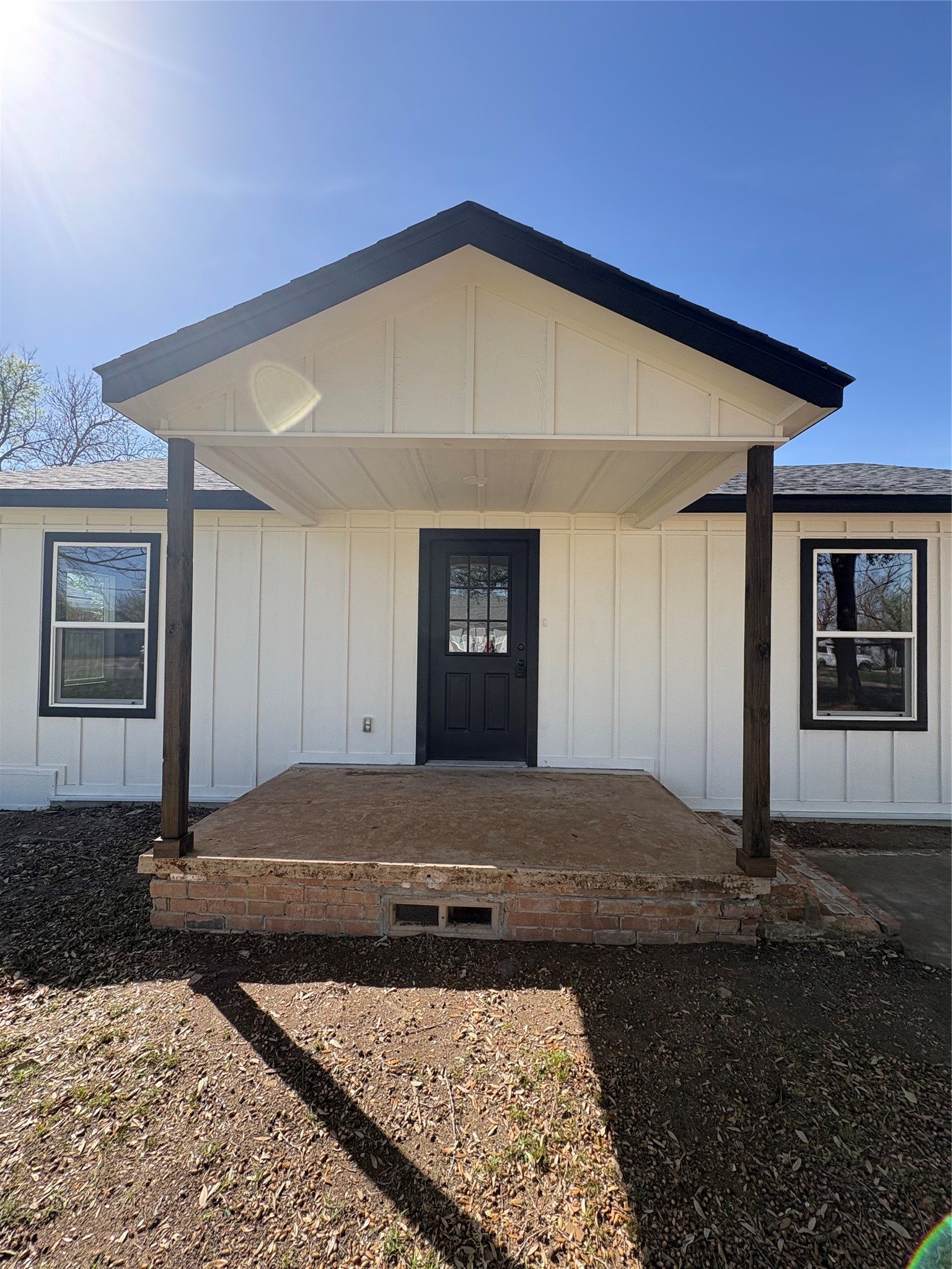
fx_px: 513
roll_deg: -0.5
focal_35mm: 14
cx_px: 476
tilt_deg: +0.8
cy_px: 634
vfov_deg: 102.1
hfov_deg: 85.7
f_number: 2.2
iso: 40
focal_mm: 2.22
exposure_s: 1/525
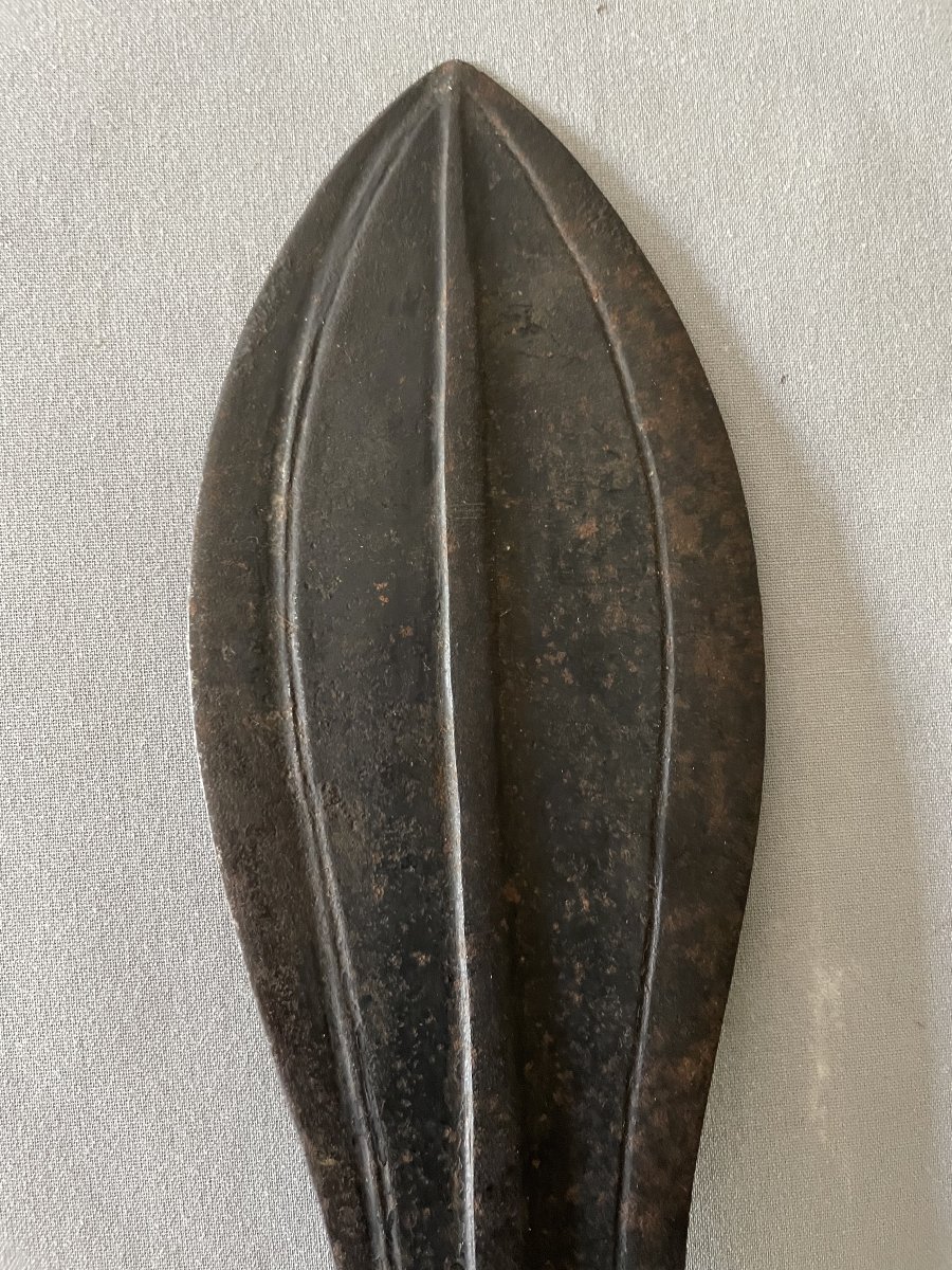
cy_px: 635
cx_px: 476
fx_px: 953
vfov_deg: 67.3
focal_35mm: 26
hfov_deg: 53.1
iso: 640
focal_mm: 4.2
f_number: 1.6
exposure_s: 1/30
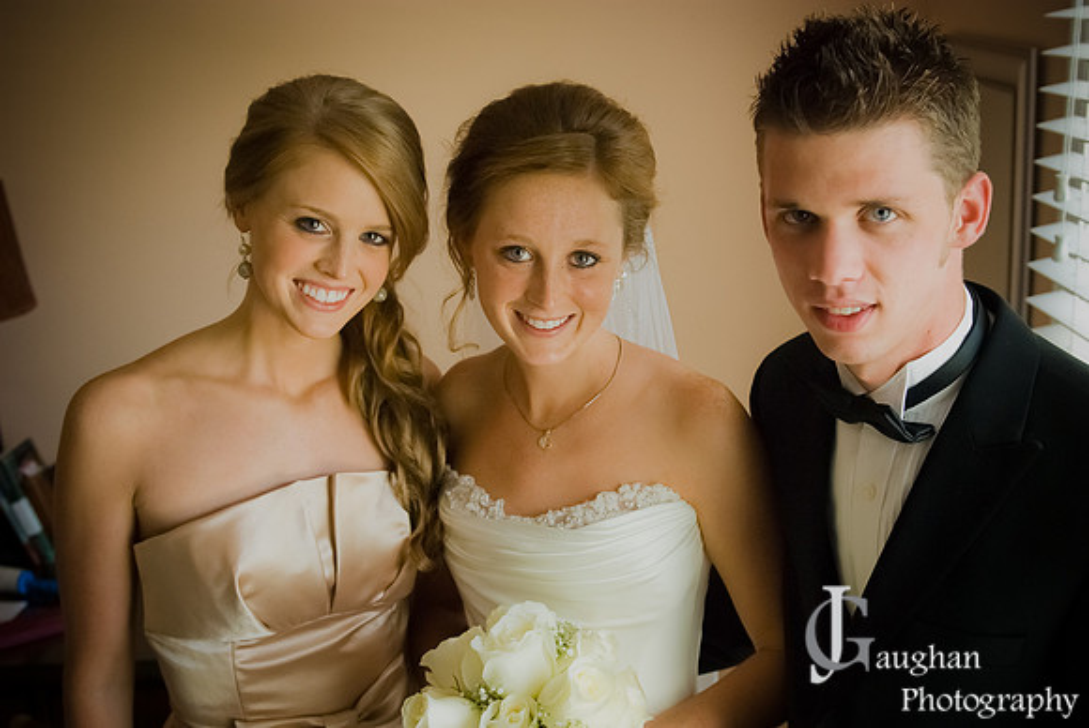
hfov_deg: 44.9
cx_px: 544
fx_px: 1317
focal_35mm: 44
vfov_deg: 30.9
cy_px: 364
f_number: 3.5
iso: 1000
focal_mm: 29
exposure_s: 1/200
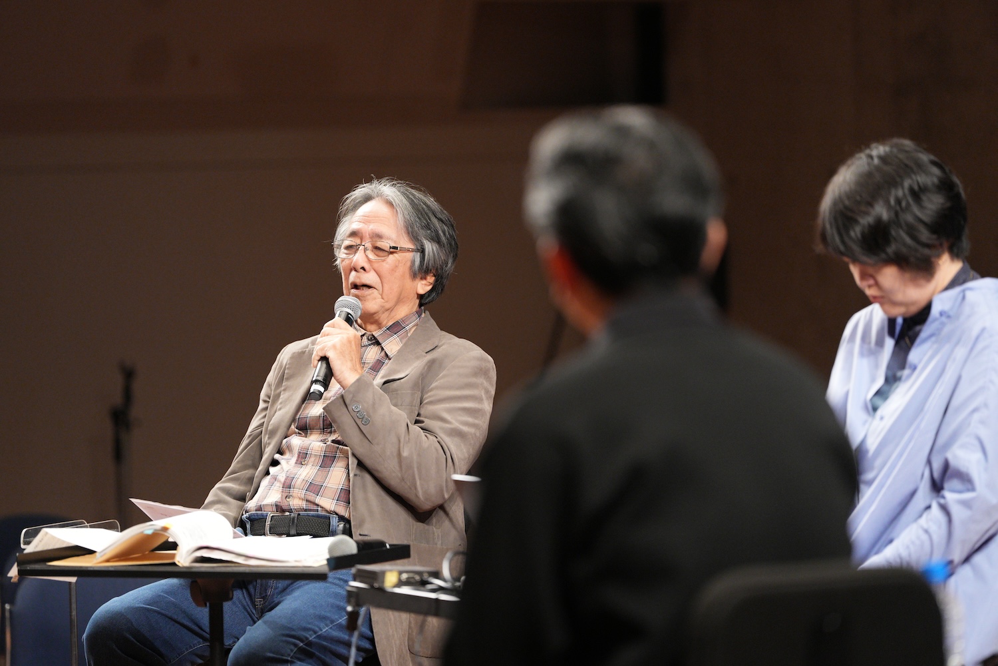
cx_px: 499
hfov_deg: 10.3
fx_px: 5544
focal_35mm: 200
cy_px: 333
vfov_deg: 6.9
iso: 4000
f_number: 2.8
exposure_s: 1/250
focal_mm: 200
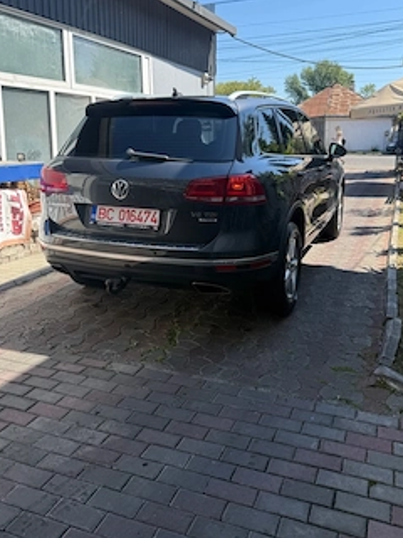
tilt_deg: -10.4
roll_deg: -1.3
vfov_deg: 59.5
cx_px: 213
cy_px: 215
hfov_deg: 46.8
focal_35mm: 30
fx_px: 466
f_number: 1.78
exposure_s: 1/2110
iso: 80
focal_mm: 6.76
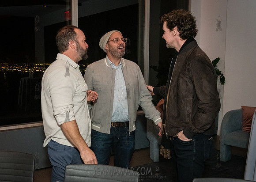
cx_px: 94
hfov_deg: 45.0
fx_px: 306
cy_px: 94
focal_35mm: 42
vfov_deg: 33.1
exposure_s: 1/200
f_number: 4
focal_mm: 32
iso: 6400
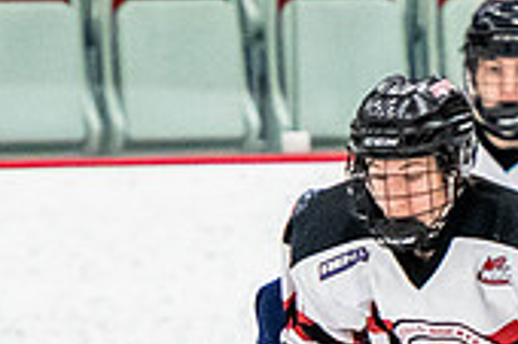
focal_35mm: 920
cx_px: 409
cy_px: 497
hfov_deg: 2.2
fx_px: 13225
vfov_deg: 1.5
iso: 2800
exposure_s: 1/640
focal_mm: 140
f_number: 2.8
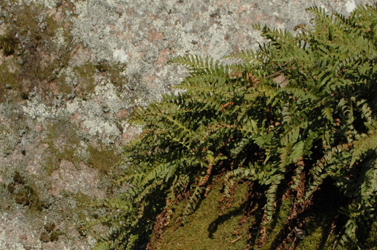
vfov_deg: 18.8
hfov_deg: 28.1
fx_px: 753
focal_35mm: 72
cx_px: 156
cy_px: 187
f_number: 11
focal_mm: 28
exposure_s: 1/500
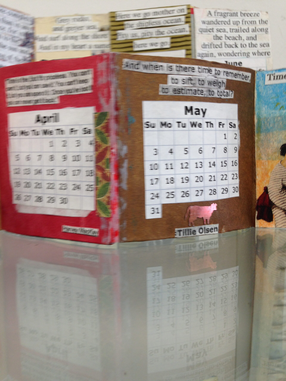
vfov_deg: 55.4
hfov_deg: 42.9
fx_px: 364
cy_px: 190
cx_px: 143
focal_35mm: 33
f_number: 2.4
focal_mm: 4.12
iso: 50
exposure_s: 1/40
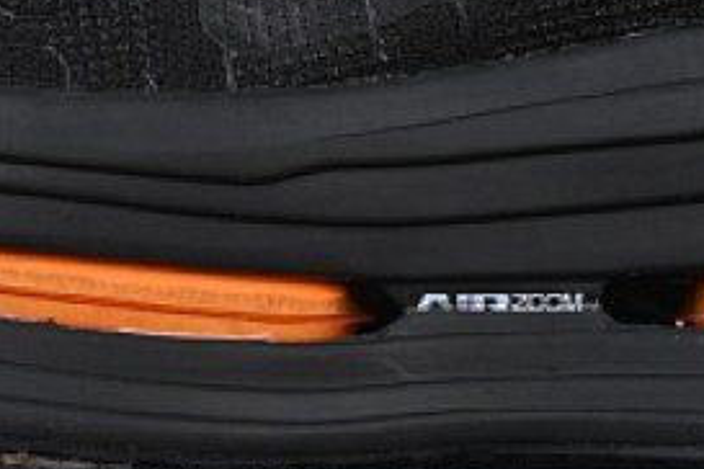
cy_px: -98
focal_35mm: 297
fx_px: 5808
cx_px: 397
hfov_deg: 6.9
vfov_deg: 4.6
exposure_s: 1/50
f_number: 6.3
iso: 160
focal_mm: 50
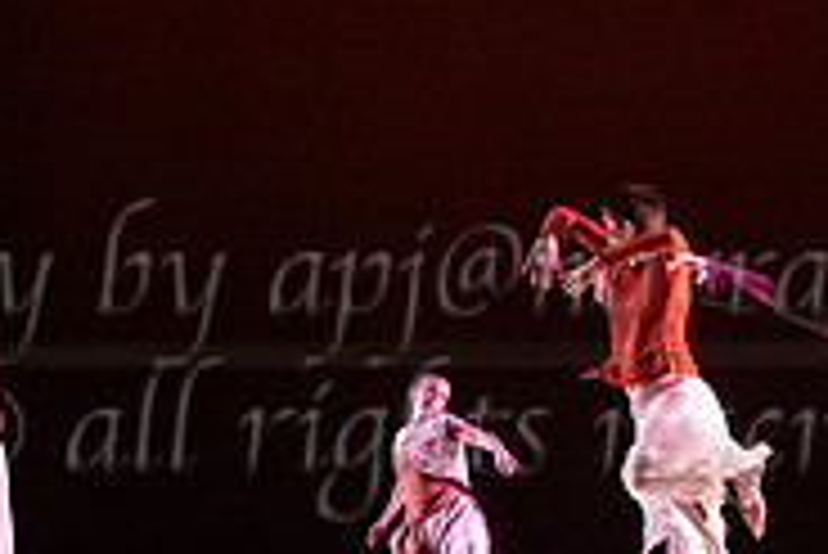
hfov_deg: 17.4
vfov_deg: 11.8
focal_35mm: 116
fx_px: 2670
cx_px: 689
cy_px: 470
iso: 4000
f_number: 4
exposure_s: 1/400
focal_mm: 28
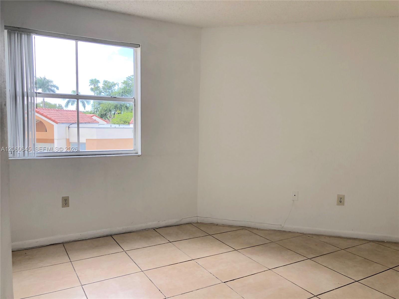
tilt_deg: -4.4
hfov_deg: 63.4
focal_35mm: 28
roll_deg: -0.9
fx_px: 323
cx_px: 200
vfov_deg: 49.7
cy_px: 150
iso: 20
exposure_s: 1/203
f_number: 1.8
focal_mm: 4
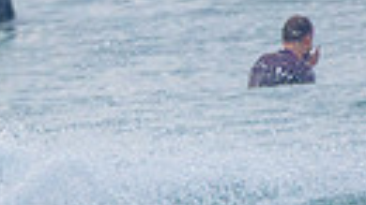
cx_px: -380
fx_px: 27812
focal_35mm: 2867
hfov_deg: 0.8
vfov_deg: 0.4
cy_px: 216
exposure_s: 1/1600
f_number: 5.6
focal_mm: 500
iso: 720
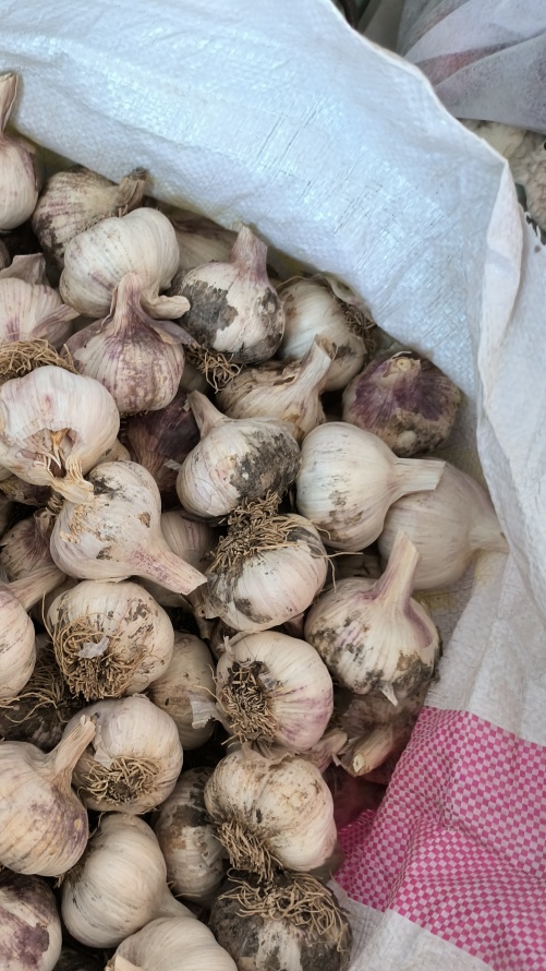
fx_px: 772
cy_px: 558
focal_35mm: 30
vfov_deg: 64.0
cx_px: 116
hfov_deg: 37.7
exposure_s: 1/50
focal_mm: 4.69
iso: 370
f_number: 1.79
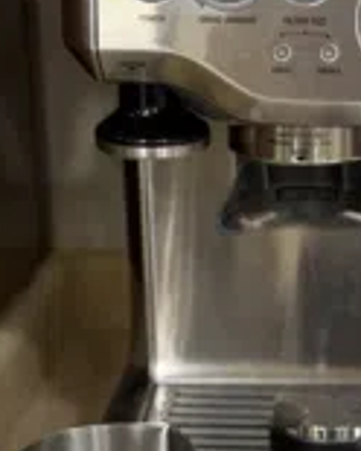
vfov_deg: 15.9
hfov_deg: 12.5
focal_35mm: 121
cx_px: 408
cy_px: 282
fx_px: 1616
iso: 250
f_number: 1.78
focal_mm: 6.76
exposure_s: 1/40
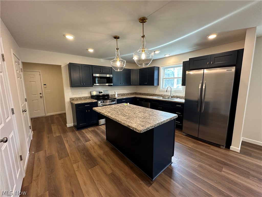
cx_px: 131
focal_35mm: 14
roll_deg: +0.4
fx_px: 106
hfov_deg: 102.1
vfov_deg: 85.7
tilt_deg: -8.1
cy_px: 98
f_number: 2.2
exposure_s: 1/120
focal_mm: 2.22
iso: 200
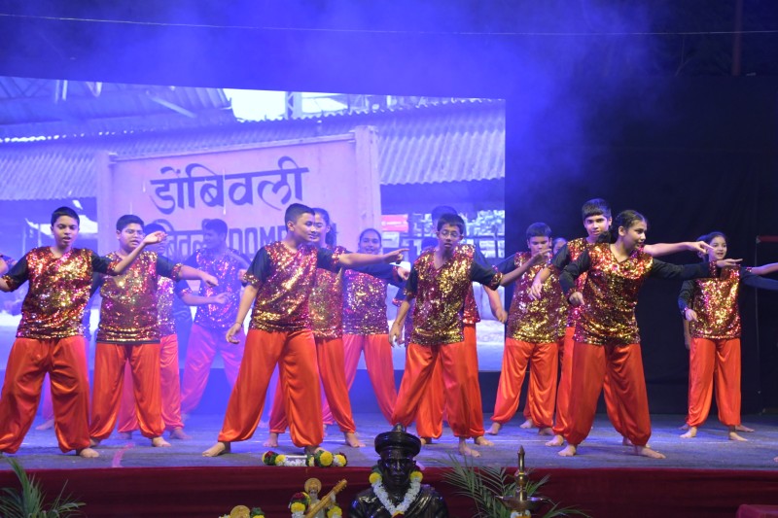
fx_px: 1556
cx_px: 389
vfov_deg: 18.9
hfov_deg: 28.1
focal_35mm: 72
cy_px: 259
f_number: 11
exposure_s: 1/160
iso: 1600
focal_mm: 48
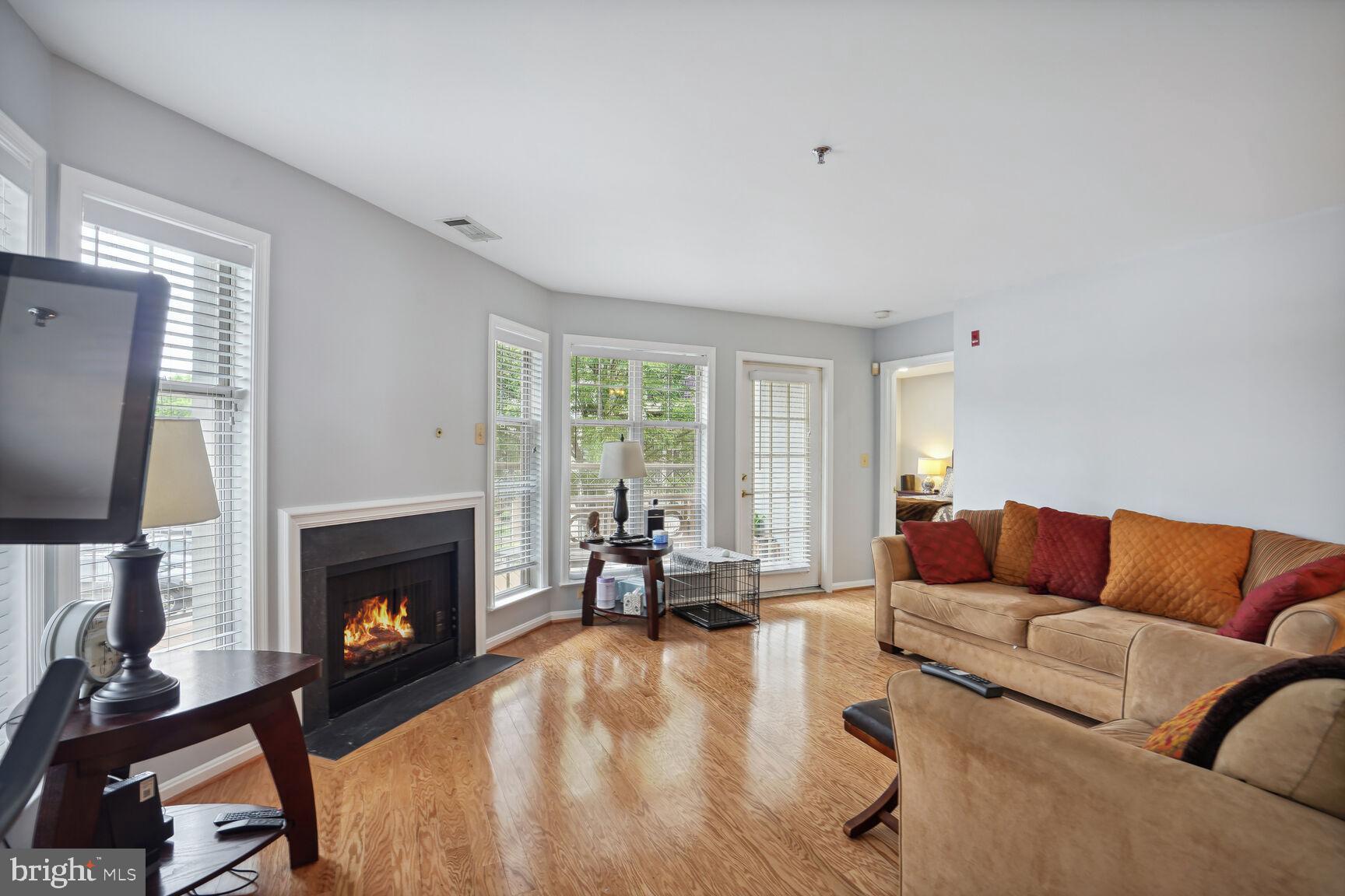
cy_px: 448
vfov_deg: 73.7
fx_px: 598
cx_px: 672
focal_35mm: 16
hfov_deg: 96.7
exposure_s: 1/3.33
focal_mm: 16
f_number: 8
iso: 200
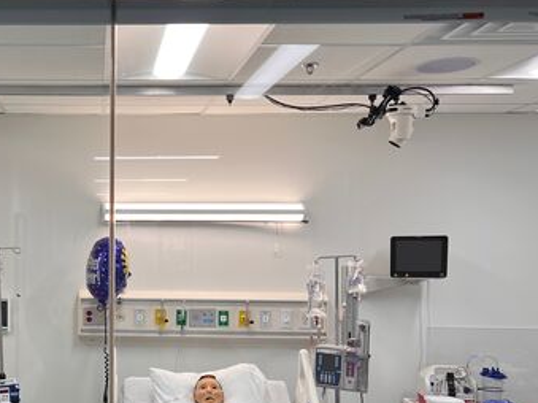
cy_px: 249
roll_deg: -0.2
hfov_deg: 39.0
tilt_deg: -1.3
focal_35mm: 46
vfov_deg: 31.4
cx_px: 78
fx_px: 715
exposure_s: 1/221
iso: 40
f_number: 1.5
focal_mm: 5.7
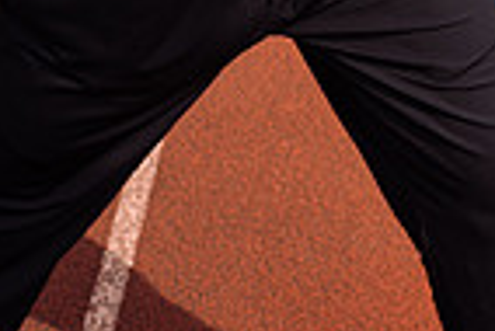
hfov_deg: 18.3
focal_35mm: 111
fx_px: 1528
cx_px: 376
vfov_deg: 10.8
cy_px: -429
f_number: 7.1
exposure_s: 1/250
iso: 80
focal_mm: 35
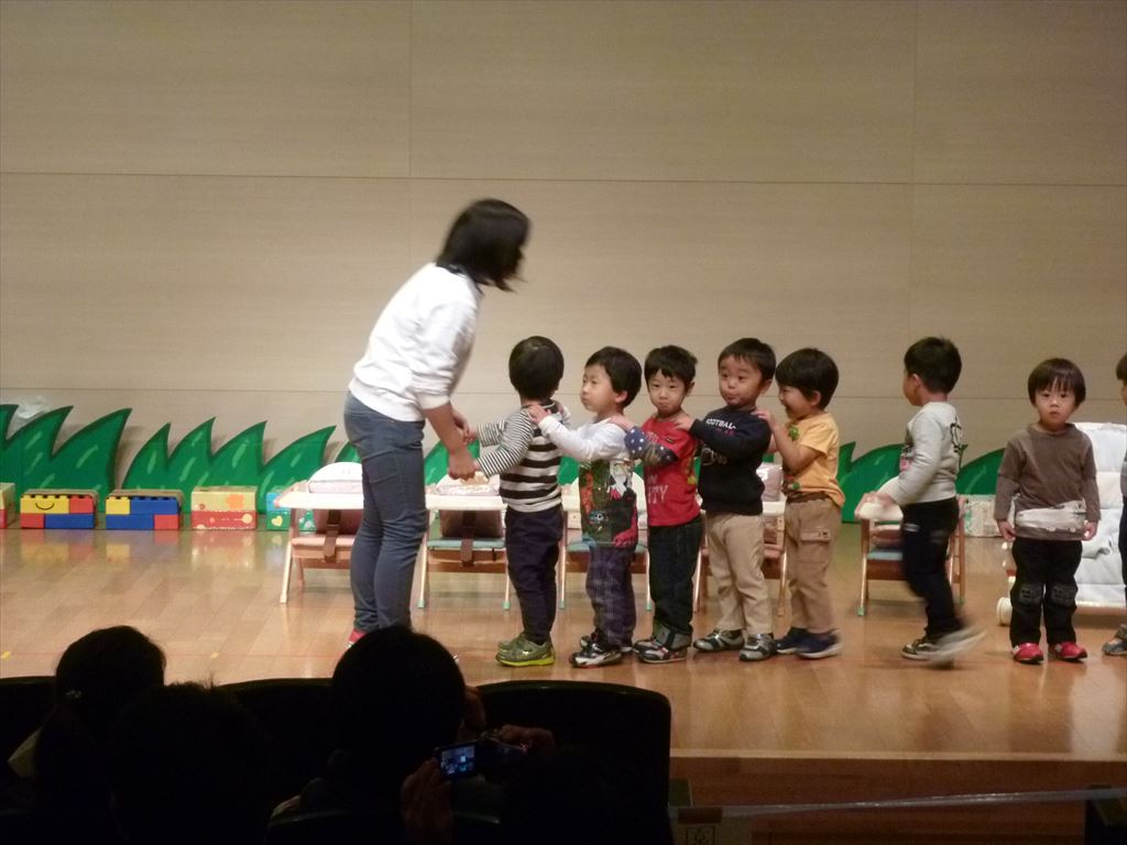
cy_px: 422
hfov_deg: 21.5
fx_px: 2963
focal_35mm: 91
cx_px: 564
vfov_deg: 16.2
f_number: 5.7
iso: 400
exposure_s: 1/10
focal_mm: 16.2
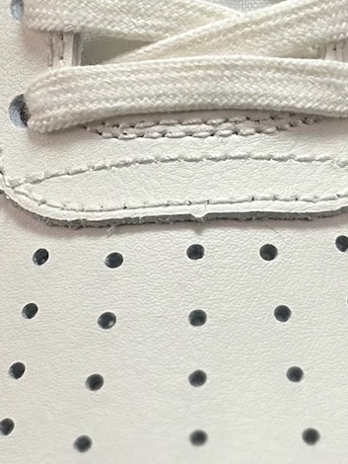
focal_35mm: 209
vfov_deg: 9.4
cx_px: 118
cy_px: 52
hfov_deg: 7.1
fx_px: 2799
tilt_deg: -57.0
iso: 80
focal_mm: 6.86
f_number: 1.78
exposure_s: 1/2160
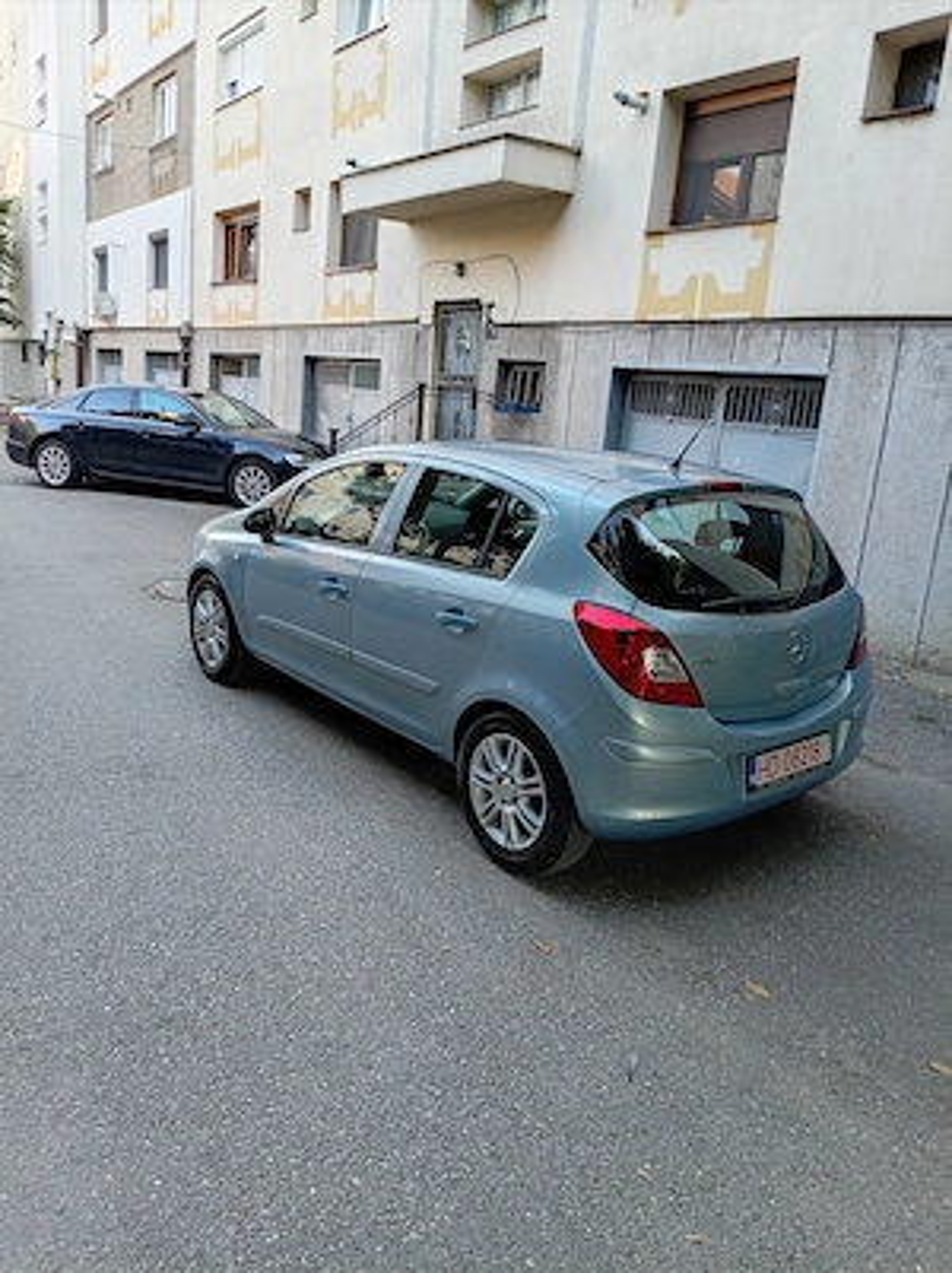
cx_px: 476
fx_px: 918
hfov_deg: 54.8
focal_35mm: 25
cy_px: 636
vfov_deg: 69.4
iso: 126
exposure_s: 1/33.3
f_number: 1.8
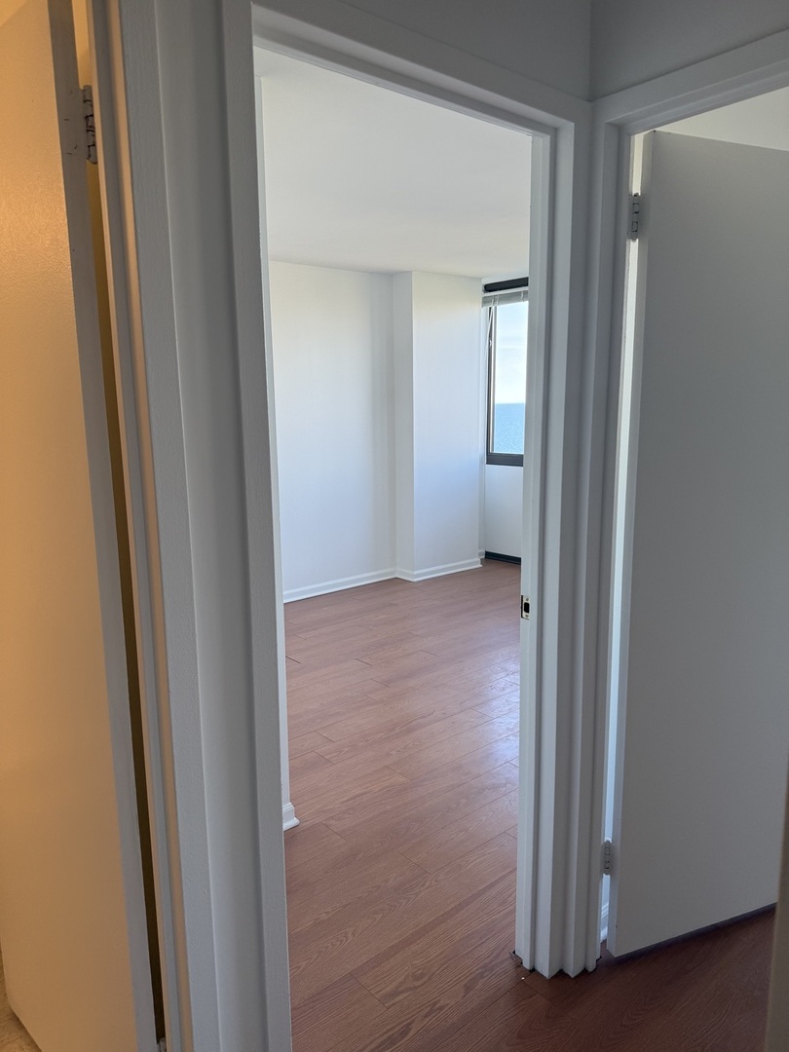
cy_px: 526
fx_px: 729
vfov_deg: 71.6
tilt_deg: -8.7
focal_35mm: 24
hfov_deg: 56.8
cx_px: 394
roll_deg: -0.1
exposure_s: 1/240
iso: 100
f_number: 1.78
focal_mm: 6.76
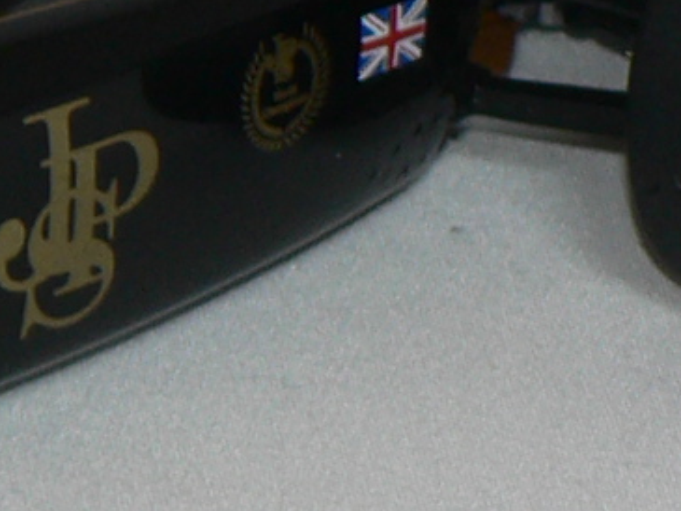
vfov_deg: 2.7
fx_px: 10902
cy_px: 22
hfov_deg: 3.5
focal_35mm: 554
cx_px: -813
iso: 80
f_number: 3.2
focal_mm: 13.1
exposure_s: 1/60
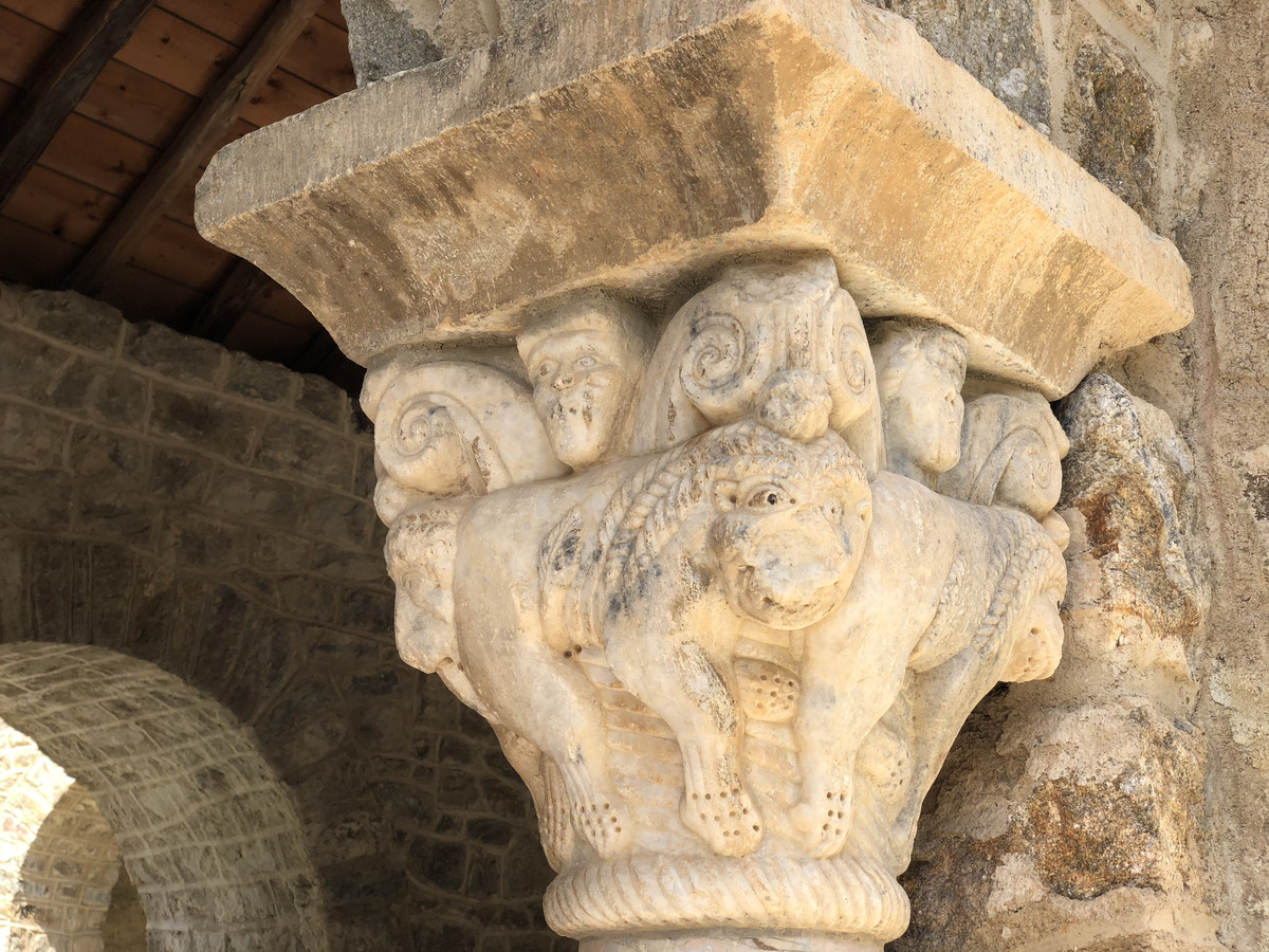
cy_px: 476
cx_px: 634
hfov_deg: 36.8
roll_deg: +1.1
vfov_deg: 28.0
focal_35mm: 52
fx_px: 1906
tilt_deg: +20.5
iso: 16
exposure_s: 1/286
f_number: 2.4
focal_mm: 6
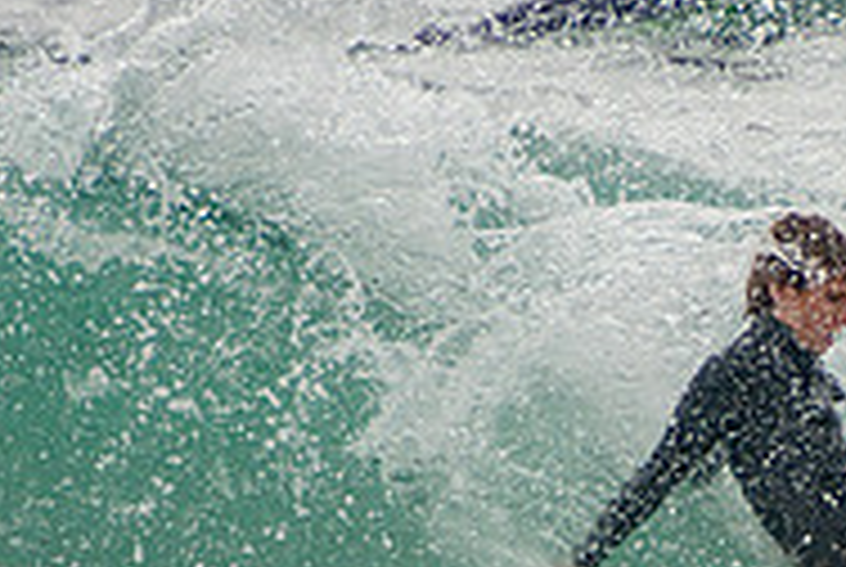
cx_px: 994
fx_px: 43472
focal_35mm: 1847
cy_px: 664
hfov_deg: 1.1
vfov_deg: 0.7
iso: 280
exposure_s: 1/1250
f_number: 5.6
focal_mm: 400
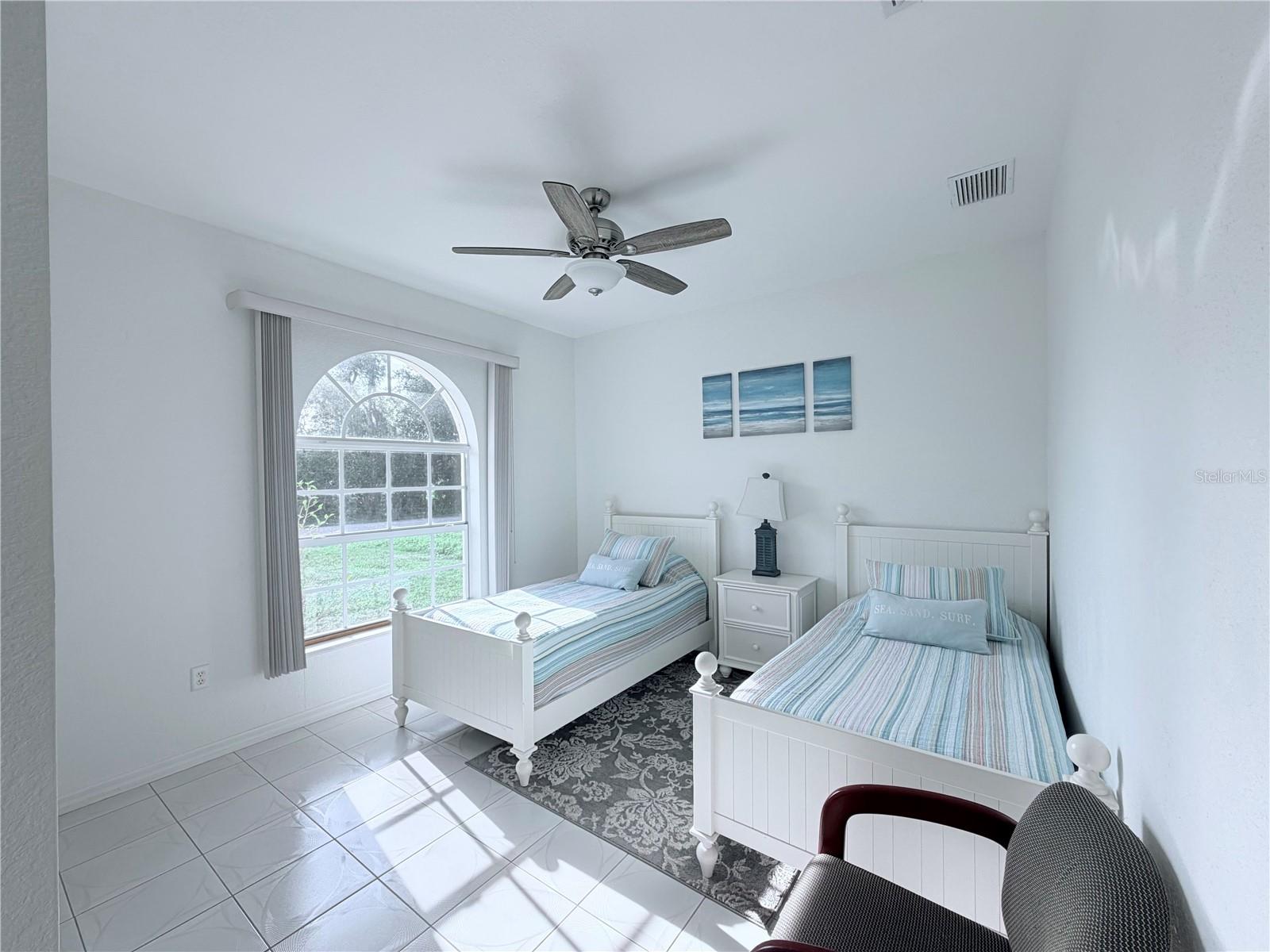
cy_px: 476
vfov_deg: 85.7
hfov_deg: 102.1
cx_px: 635
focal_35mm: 14
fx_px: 514
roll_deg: +0.3
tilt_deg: -0.5
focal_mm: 2.22
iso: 50
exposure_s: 1/405
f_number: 2.2
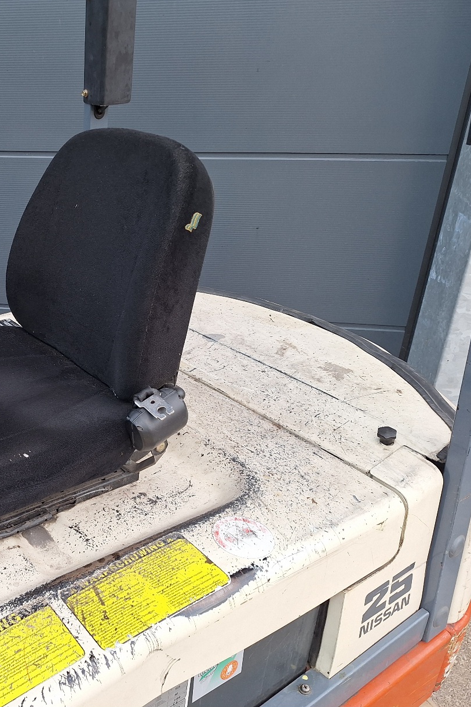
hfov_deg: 37.5
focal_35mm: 32
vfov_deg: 58.7
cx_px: 20
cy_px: 353
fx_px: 628
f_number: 1.8
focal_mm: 5.54
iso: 64
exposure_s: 1/100
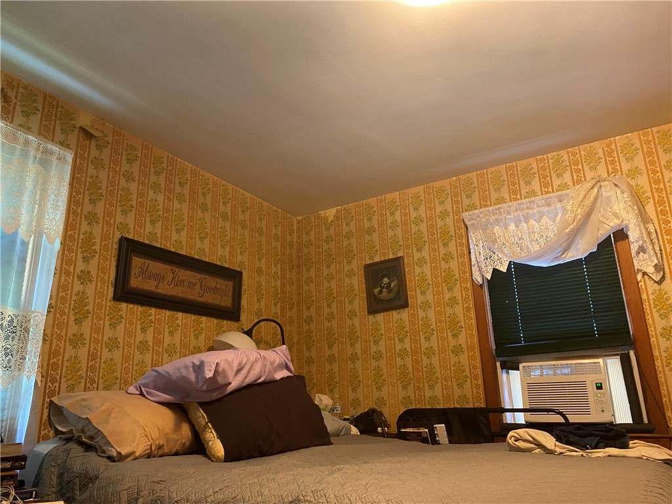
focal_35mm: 26
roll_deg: +1.7
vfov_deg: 53.1
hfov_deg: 67.3
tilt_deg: +17.6
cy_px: 252
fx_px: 505
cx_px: 336
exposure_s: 1/30
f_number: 1.8
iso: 400
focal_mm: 4.25
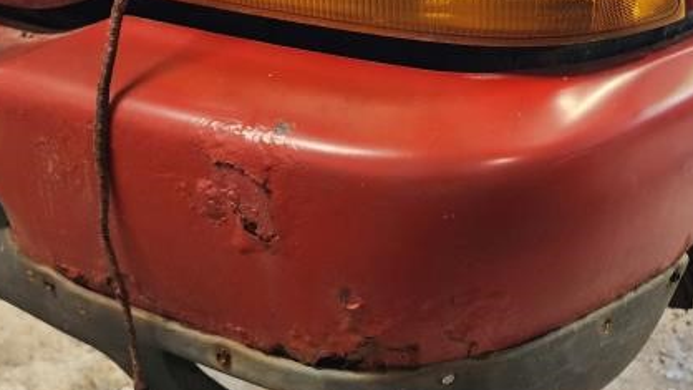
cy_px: -96
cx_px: 401
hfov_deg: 42.8
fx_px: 882
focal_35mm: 48
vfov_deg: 22.6
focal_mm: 6.4
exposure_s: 1/120
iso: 320
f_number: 1.8
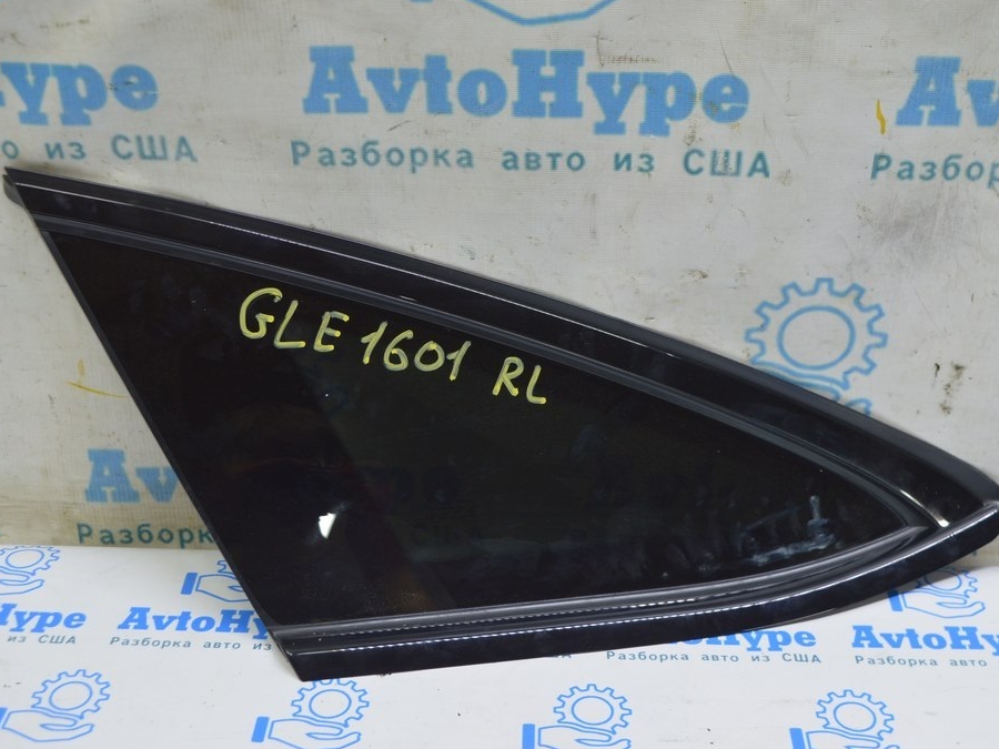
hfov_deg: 40.0
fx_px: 1372
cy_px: 372
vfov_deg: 30.5
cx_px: 508
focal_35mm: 48
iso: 400
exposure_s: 1/20
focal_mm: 29
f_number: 5.6
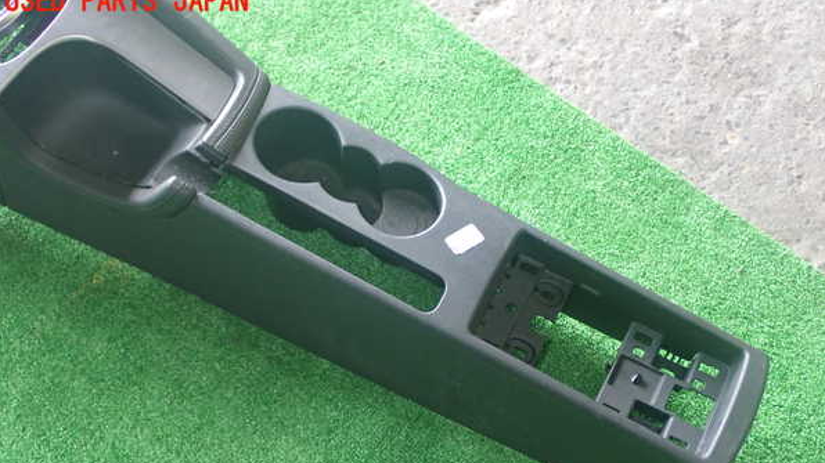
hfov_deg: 45.5
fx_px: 984
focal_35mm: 45
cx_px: 412
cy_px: 296
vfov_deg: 26.4
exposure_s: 1/40
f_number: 2.8
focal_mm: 7.31
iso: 400
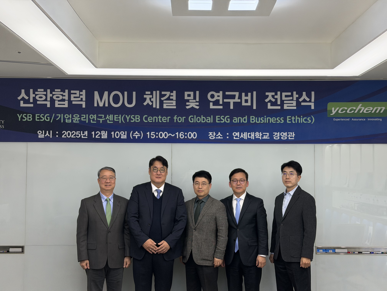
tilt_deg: +2.1
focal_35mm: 48
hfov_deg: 39.7
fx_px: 537
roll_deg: -0.5
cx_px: 194
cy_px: 146
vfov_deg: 30.3
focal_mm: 6.76
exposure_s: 1/148
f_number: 1.78
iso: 200
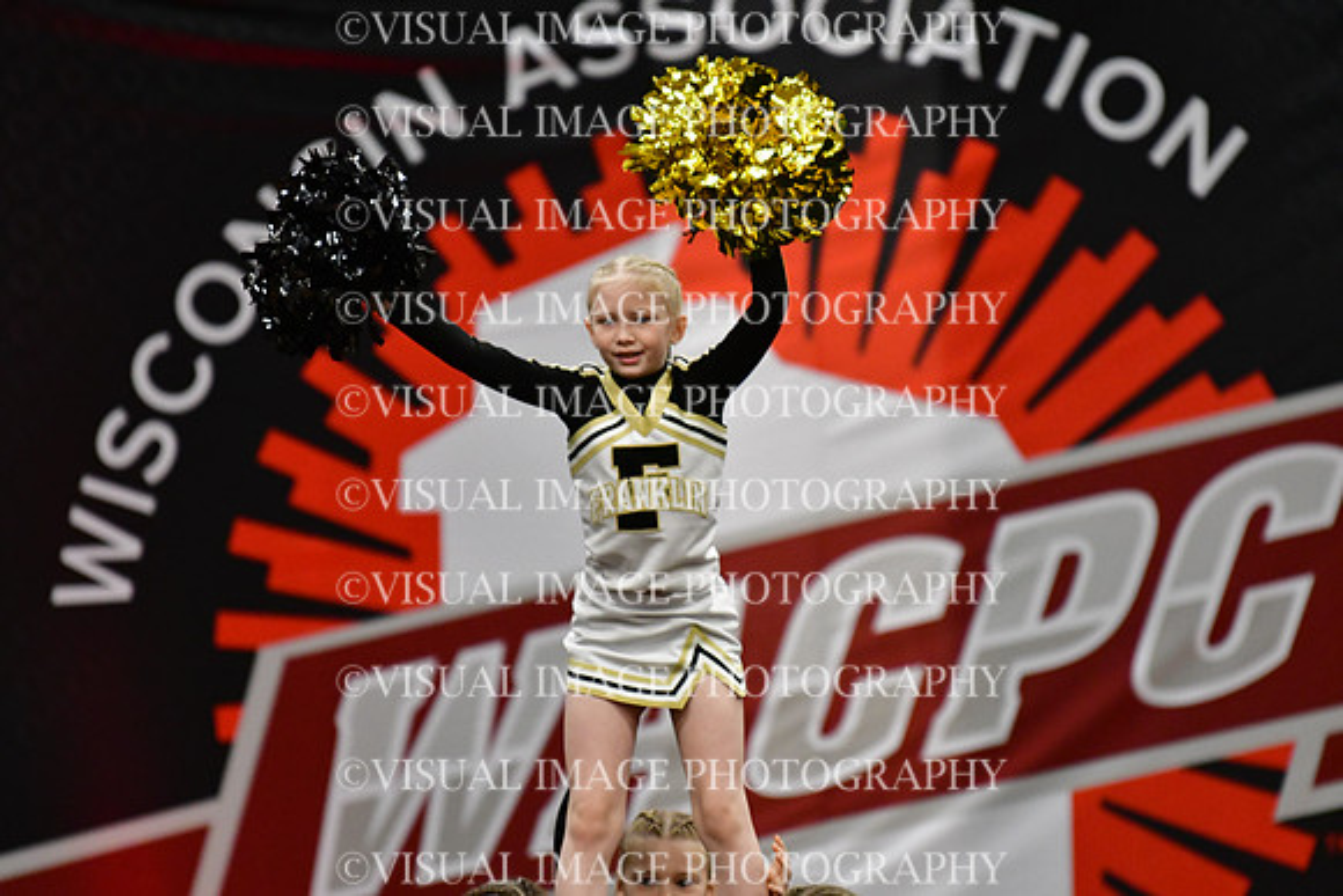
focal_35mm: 300
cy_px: 448
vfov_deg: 4.6
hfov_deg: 6.9
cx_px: 672
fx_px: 11194
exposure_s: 1/800
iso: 4000
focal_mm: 200
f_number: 2.8
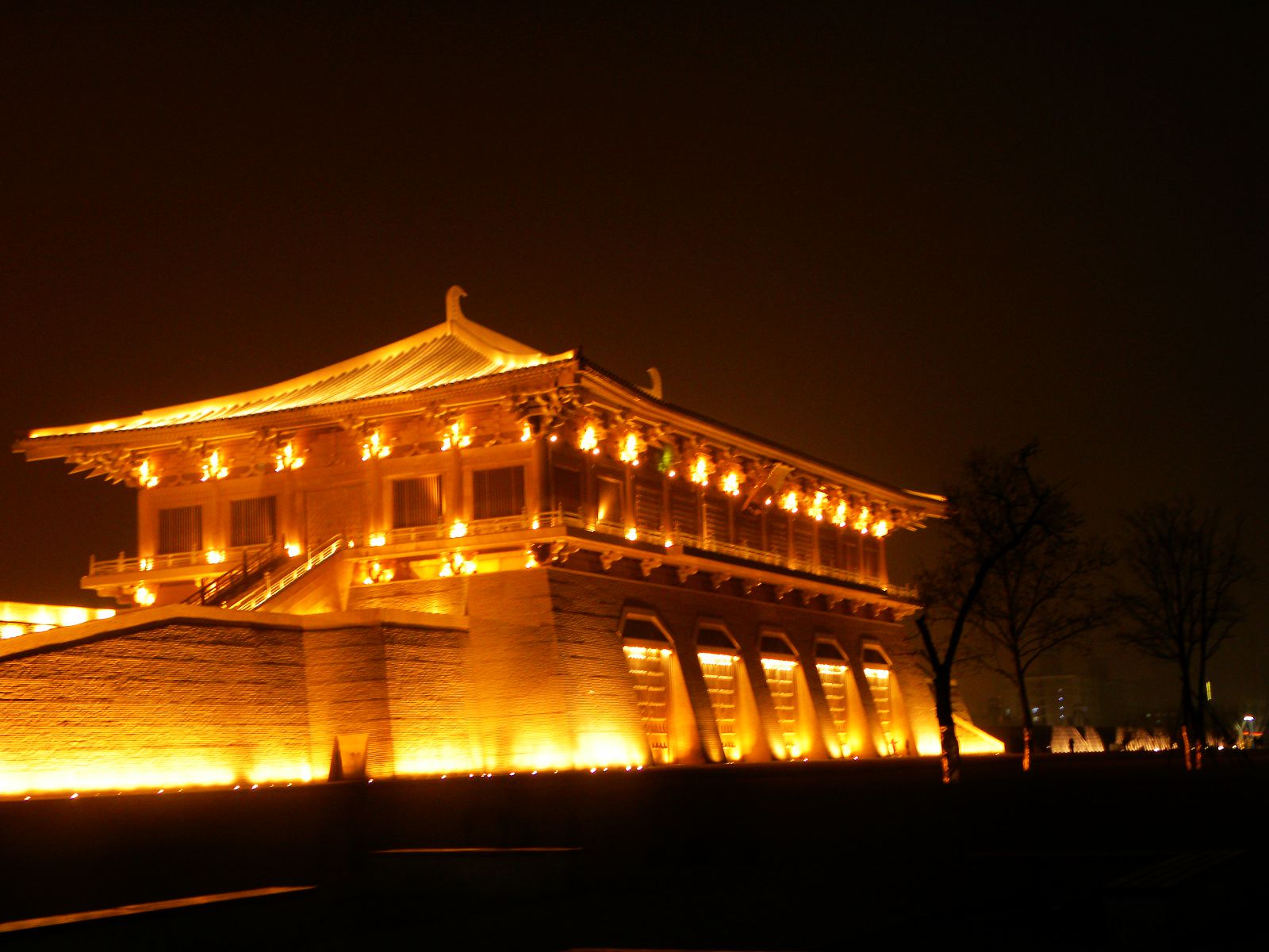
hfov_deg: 36.8
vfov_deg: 28.0
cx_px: 634
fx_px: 1906
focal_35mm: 52
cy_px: 476
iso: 64
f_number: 3.5
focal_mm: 9.2
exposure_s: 1.02
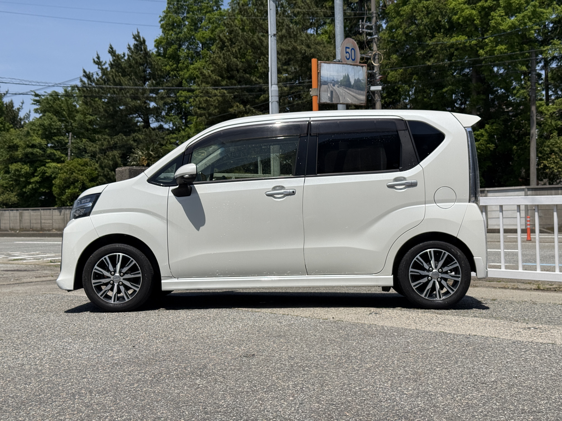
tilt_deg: +0.2
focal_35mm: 48
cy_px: 210
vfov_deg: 30.3
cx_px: 281
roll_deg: +1.0
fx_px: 779
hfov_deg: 39.7
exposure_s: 1/9901
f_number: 1.78
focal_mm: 6.76
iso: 80
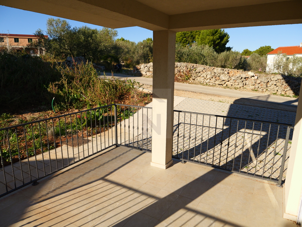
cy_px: 114
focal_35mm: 24
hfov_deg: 71.6
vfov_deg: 56.8
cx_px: 151
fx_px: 209
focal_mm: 12
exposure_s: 1/2000
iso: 320
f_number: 4.5
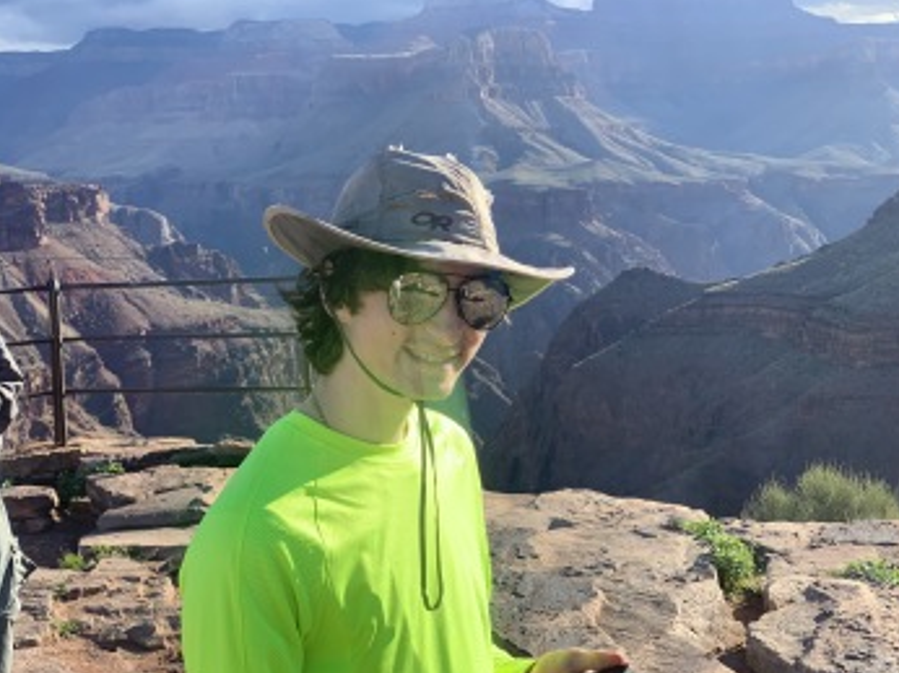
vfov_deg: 26.5
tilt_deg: -5.6
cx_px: 452
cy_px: 335
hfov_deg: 35.0
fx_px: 1427
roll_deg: +1.5
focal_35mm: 55
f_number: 2.4
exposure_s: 1/444
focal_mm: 6
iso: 16
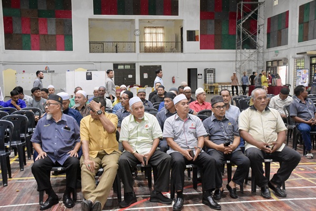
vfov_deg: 33.0
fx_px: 355
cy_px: 106
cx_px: 158
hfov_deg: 47.9
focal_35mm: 40
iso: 6400
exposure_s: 1/200
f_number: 5.6
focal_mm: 27
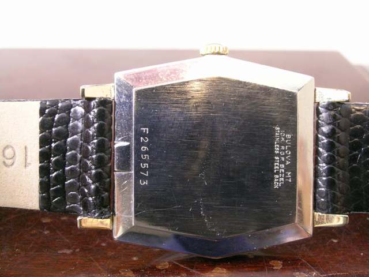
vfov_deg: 29.1
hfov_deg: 38.2
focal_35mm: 50
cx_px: 184
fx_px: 533
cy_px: 138
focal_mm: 10.3
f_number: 6.1
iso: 200
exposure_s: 1/1.2
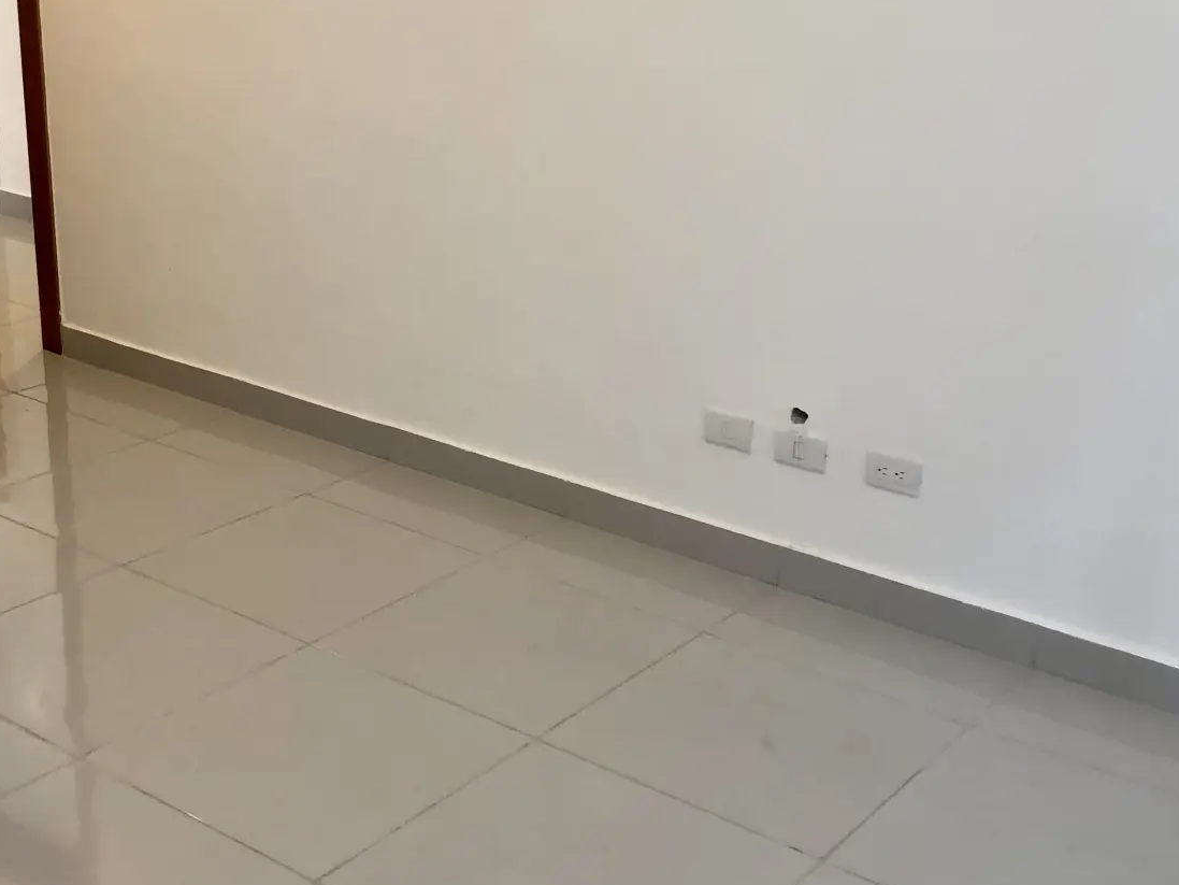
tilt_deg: -19.1
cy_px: 462
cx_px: 477
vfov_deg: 29.7
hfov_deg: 38.8
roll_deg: -0.7
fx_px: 1669
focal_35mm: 49
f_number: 1.8
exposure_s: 1/20
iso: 40
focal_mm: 3.99
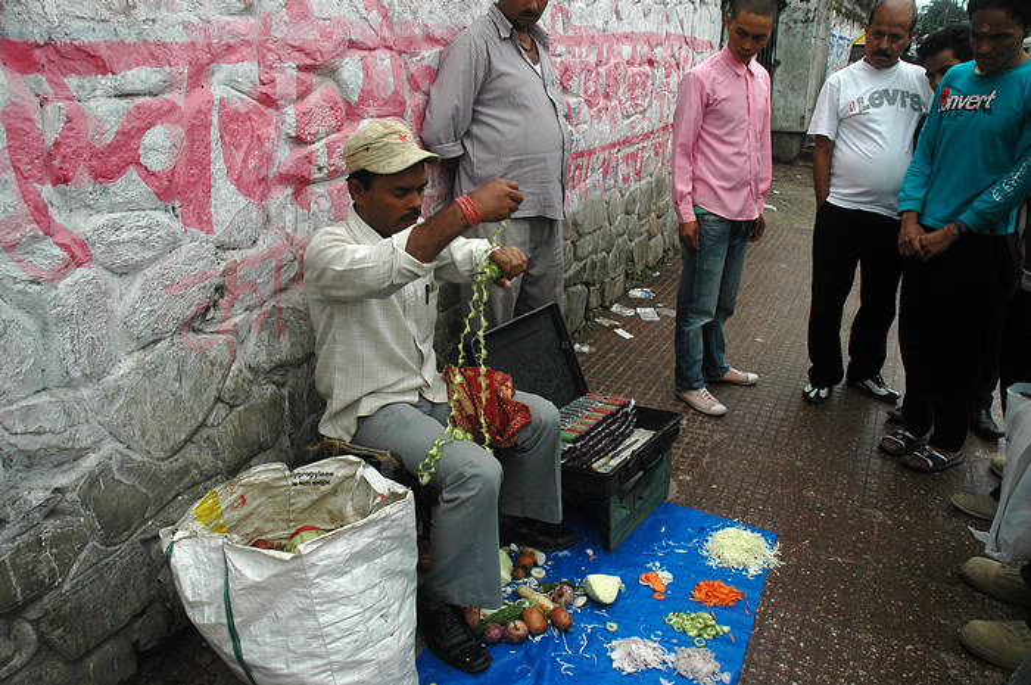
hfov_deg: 67.4
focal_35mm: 27
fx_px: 772
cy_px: 342
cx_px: 516
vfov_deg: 47.8
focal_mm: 18
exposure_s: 1/100
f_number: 16
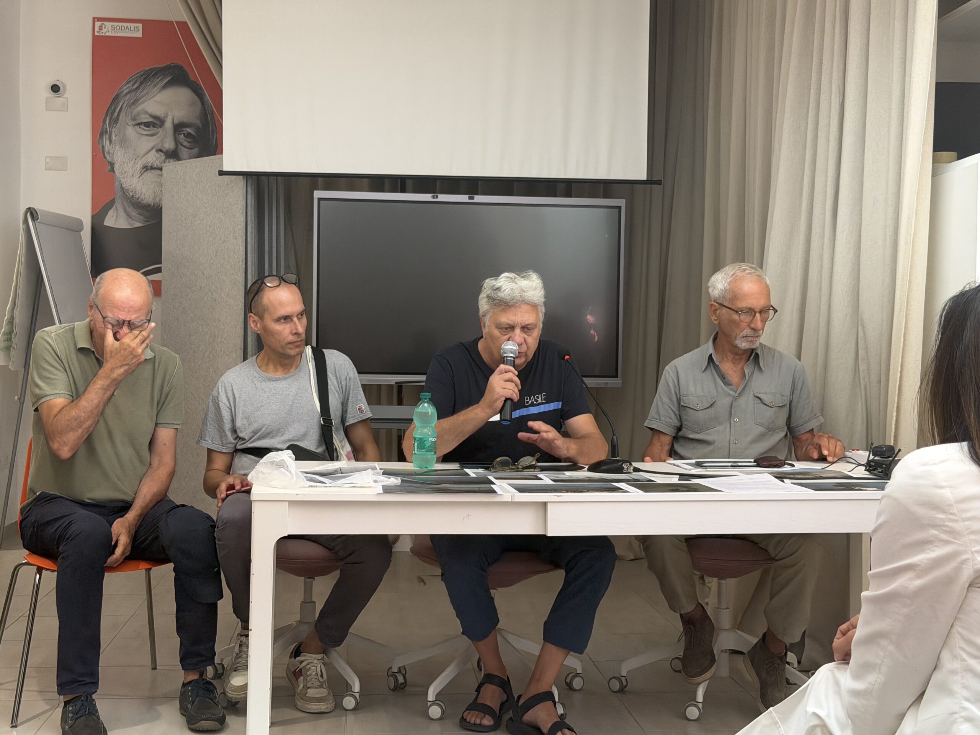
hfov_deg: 39.7
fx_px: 1359
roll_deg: -1.1
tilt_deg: -1.1
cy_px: 368
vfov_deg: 30.3
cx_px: 490
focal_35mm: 48
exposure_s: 1/50
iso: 125
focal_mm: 6.76
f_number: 1.78
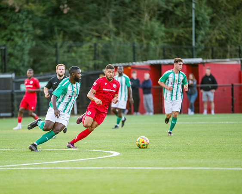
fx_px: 2733
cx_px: 88
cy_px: 94
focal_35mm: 382
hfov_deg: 5.1
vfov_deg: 4.1
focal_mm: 300
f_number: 2.8
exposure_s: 1/640
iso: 1250
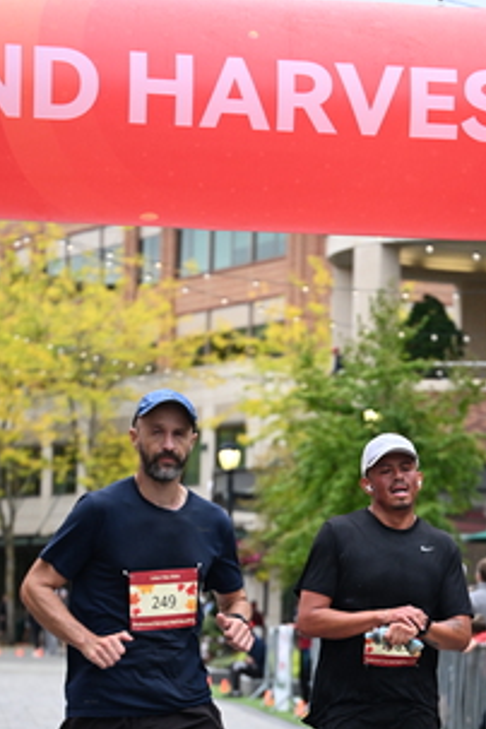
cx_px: 345
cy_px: 633
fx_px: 2572
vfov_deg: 16.0
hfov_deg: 10.8
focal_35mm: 127
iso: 1250
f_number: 2.8
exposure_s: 1/2500
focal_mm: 70
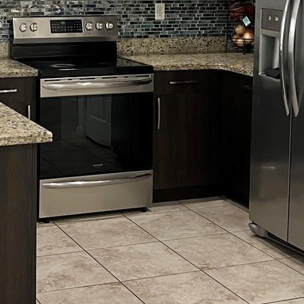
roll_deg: -0.8
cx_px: 73
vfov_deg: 20.5
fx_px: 815
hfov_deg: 21.0
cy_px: 2
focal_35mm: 82
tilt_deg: -3.9
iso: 80
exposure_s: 1/60
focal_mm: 5.7
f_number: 1.5
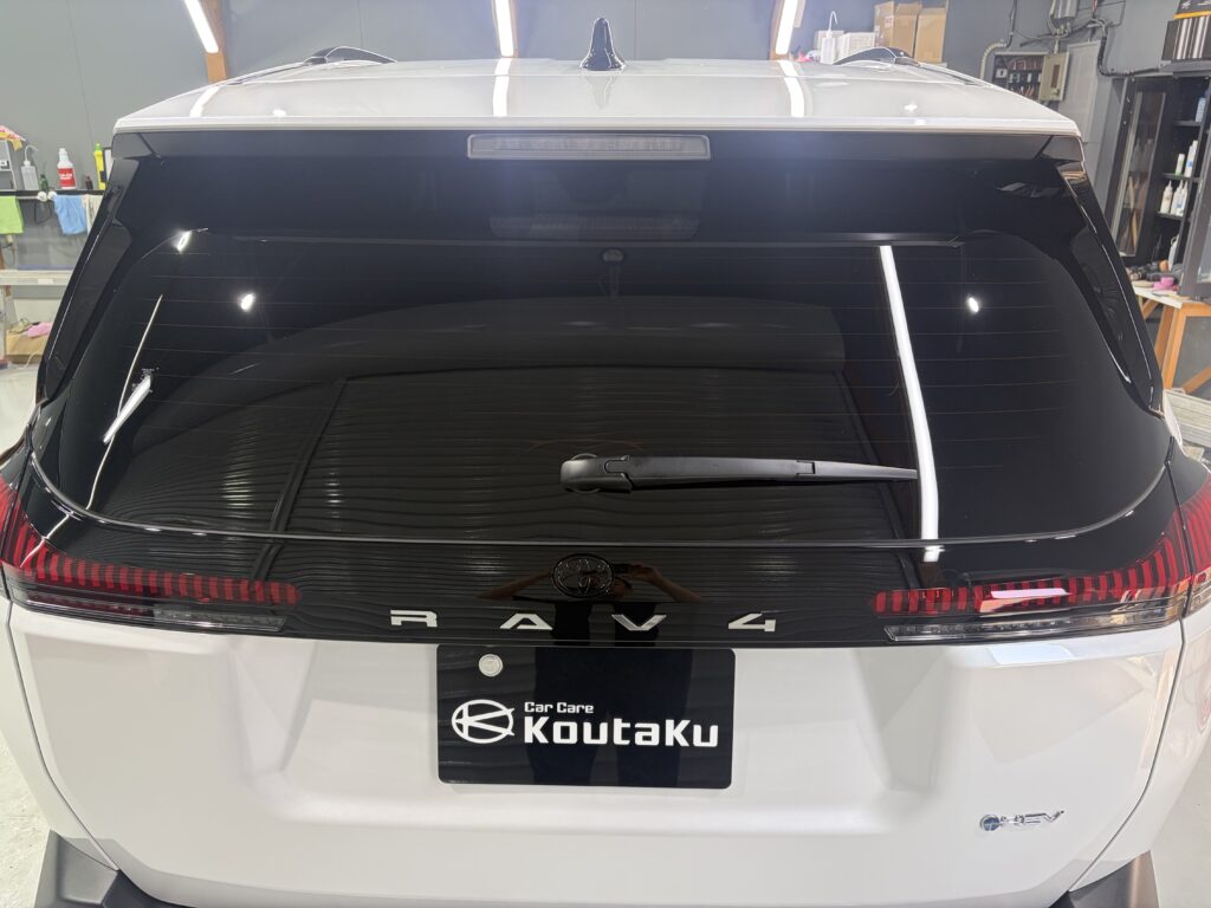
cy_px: 454
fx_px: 910
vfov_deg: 53.1
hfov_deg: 67.3
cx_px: 606
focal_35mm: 26
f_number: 1.6
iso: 125
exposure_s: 1/120
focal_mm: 5.96
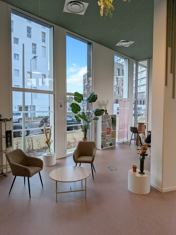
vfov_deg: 71.6
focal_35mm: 24
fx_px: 163
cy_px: 118
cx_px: 88
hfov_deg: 56.8
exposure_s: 1/369
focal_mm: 4.53
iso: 28
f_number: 1.7
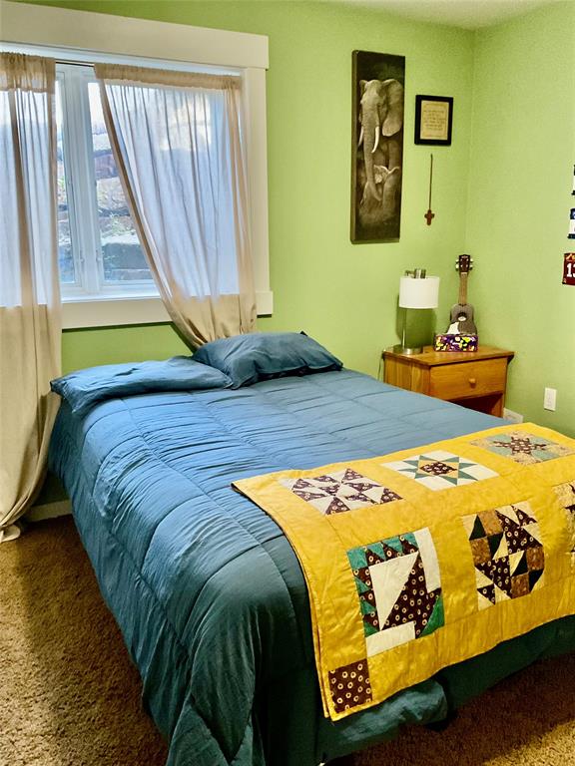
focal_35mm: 29
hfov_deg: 48.2
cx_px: 288
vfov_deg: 61.7
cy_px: 383
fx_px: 642
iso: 250
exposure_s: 1/30
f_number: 1.8
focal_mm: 3
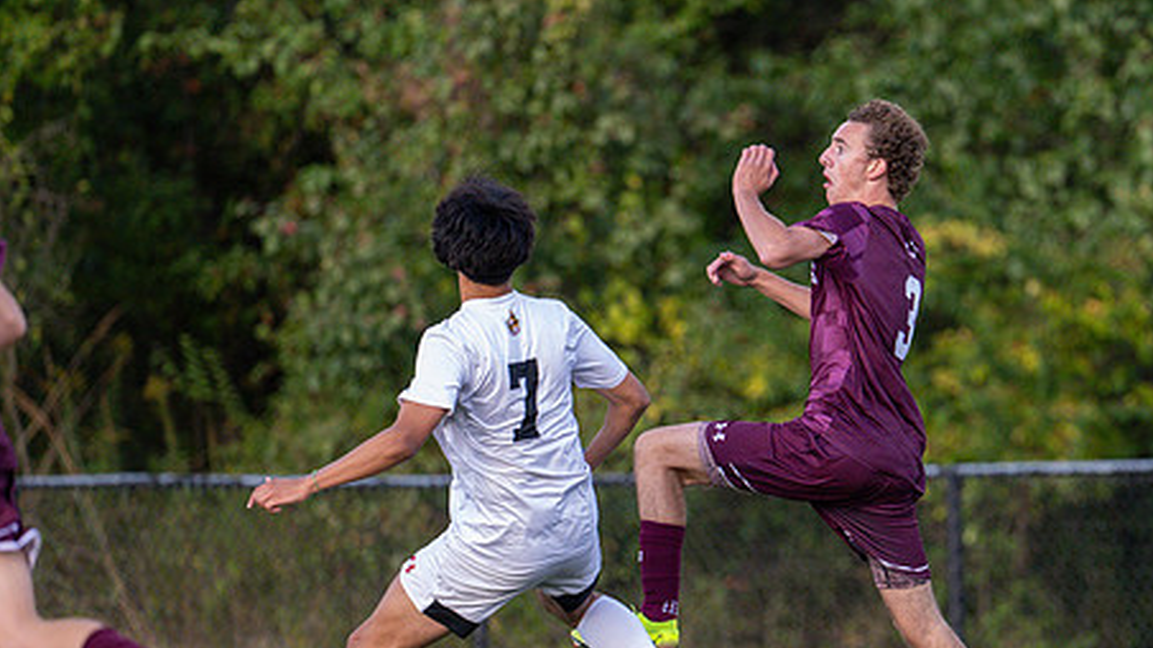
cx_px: 836
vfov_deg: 1.9
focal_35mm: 643
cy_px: 399
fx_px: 19654
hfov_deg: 3.4
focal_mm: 400
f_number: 4.5
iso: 4500
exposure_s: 1/2500
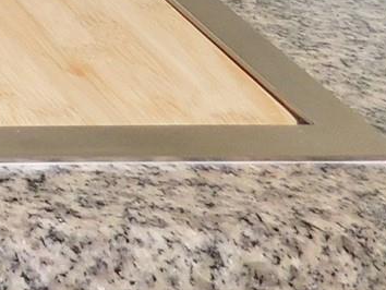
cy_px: -537
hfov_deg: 12.0
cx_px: -541
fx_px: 1484
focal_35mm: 133
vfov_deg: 9.2
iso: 160
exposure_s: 1/30
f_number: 3
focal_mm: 4
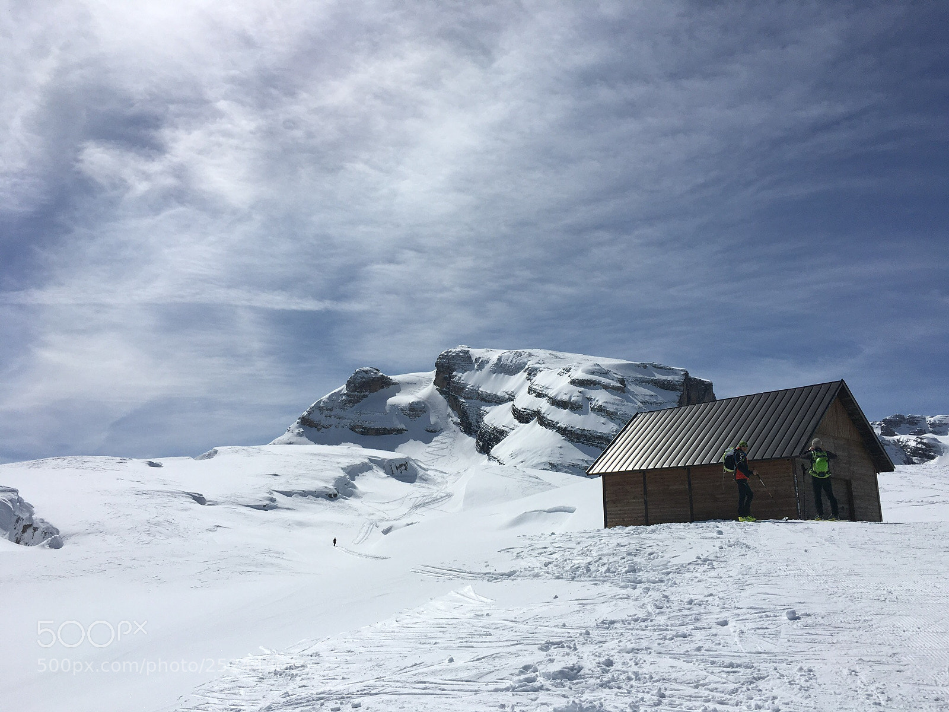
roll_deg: +0.0
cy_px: 356
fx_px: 795
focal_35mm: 29
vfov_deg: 48.2
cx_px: 474
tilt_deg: +13.6
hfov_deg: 61.7
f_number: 2.2
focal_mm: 4.15
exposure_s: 1/7692
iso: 25
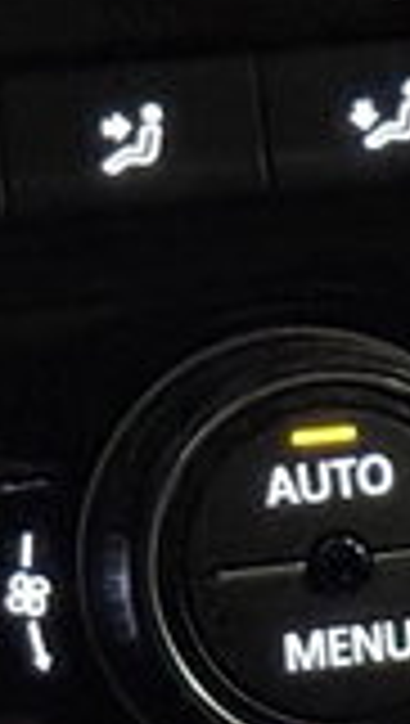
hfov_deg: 4.9
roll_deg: -0.9
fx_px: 4756
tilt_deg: -28.1
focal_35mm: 247
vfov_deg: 8.7
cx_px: 158
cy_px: 310
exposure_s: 1/15
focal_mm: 6.76
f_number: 1.78
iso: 3200
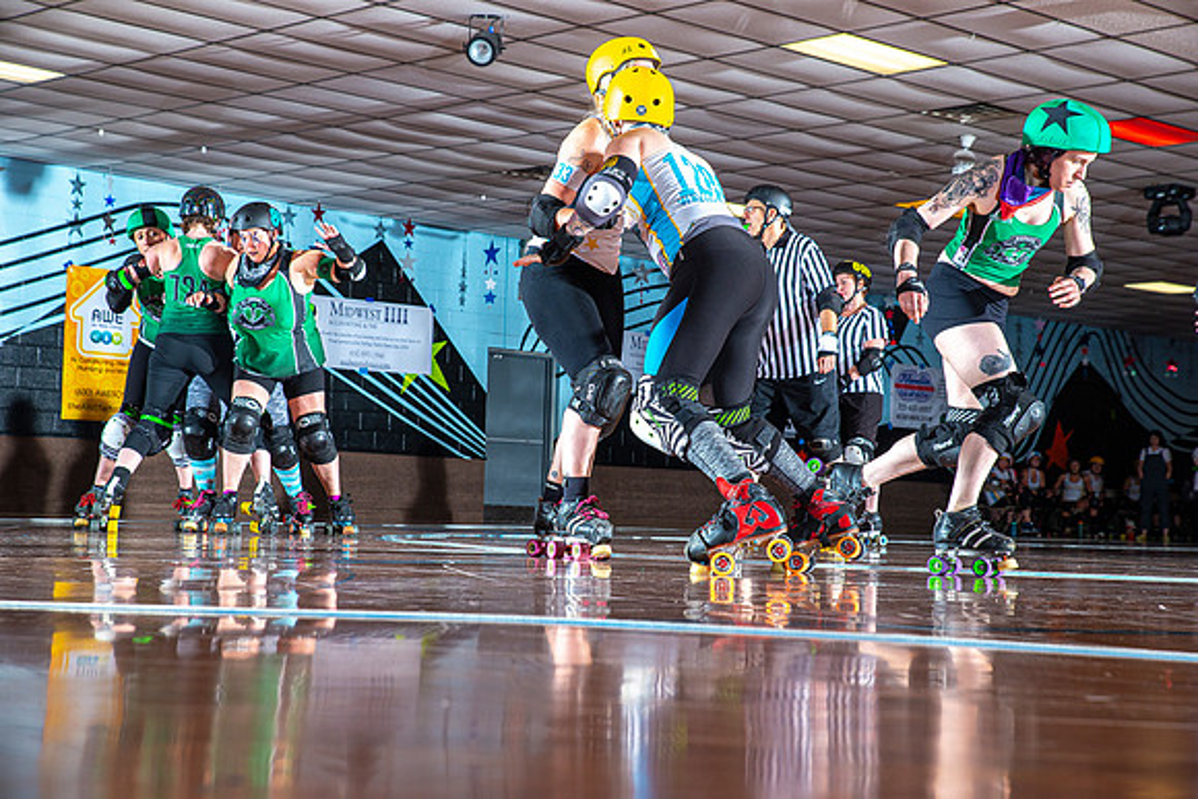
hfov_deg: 31.0
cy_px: 400
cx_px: 599
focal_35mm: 65
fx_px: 2163
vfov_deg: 20.9
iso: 640
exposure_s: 1/160
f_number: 8
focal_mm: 65
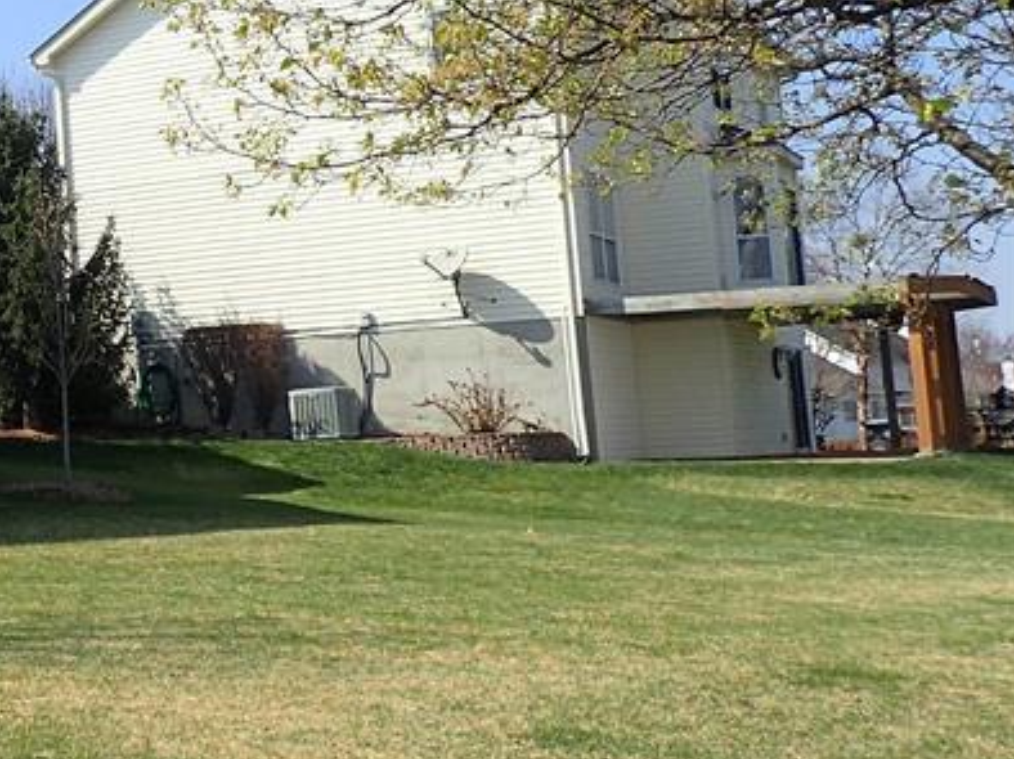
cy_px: 286
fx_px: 1903
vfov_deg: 22.5
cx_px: -296
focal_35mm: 65
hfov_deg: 25.7
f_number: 8
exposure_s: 1/160
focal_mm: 4.5
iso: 100
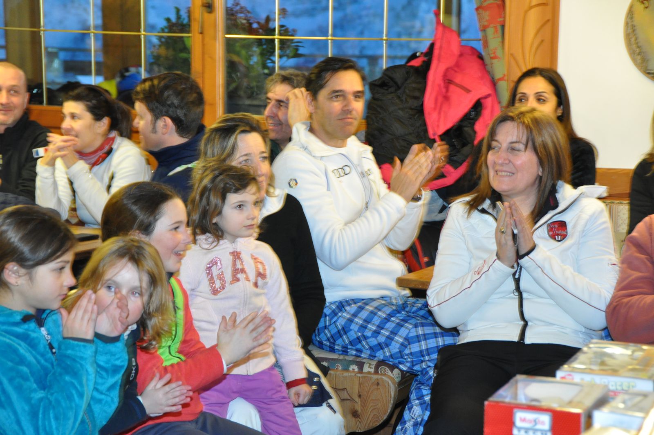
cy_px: 218
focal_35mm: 98
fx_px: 1769
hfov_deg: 20.9
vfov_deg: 14.0
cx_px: 327
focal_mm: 65
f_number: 5
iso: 1600
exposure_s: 1/15
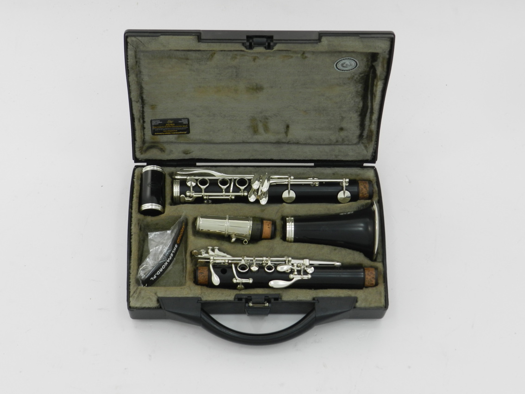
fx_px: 1031
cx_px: 262
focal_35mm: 68
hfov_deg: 28.6
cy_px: 197
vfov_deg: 21.6
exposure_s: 1/50
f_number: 4.7
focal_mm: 12.1
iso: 160
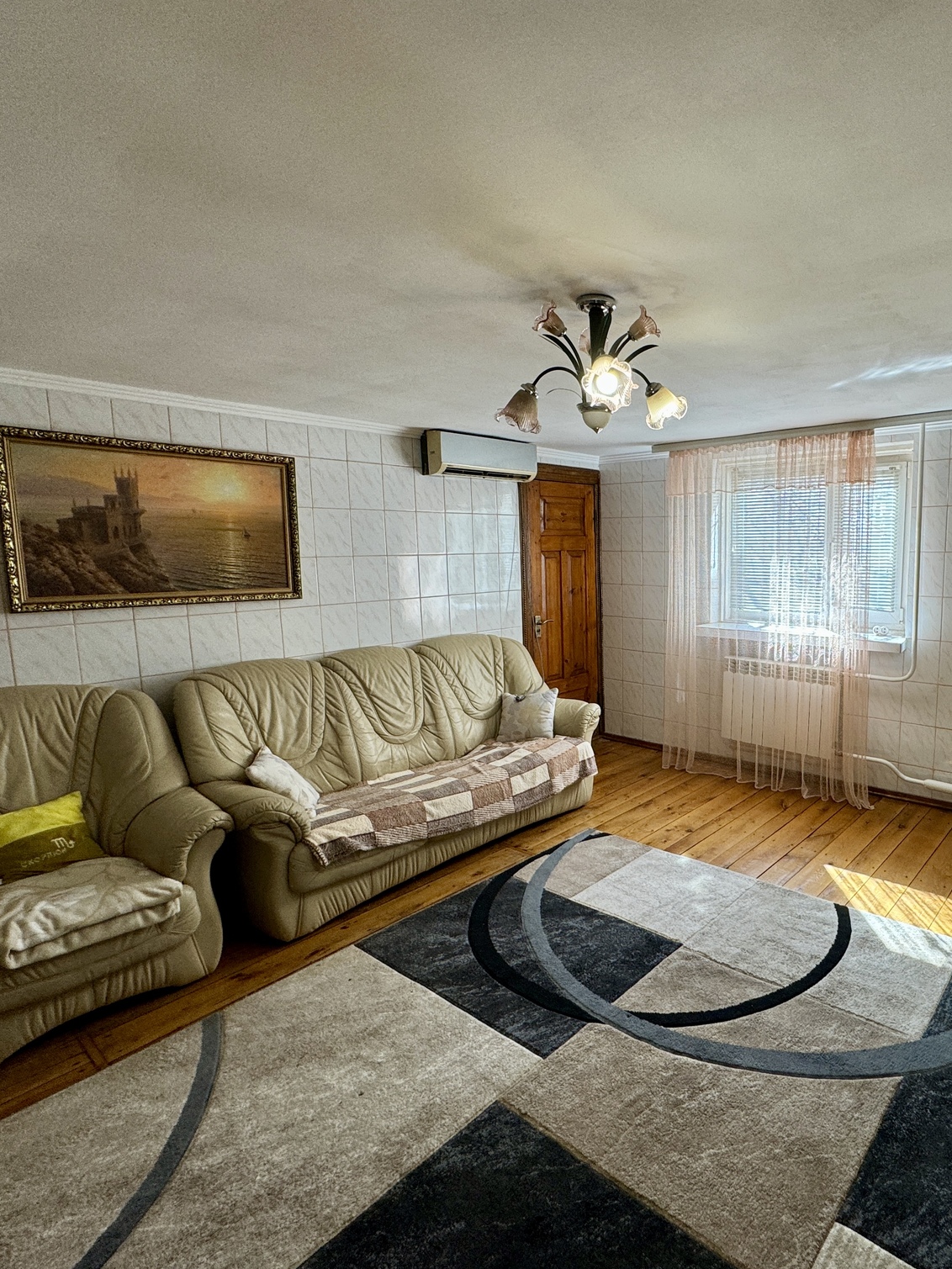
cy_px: 642
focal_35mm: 19
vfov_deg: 84.7
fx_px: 697
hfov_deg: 66.2
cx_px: 659
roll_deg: +1.3
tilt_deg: -7.3
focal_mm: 2.22
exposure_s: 1/99
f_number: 2.2
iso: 80
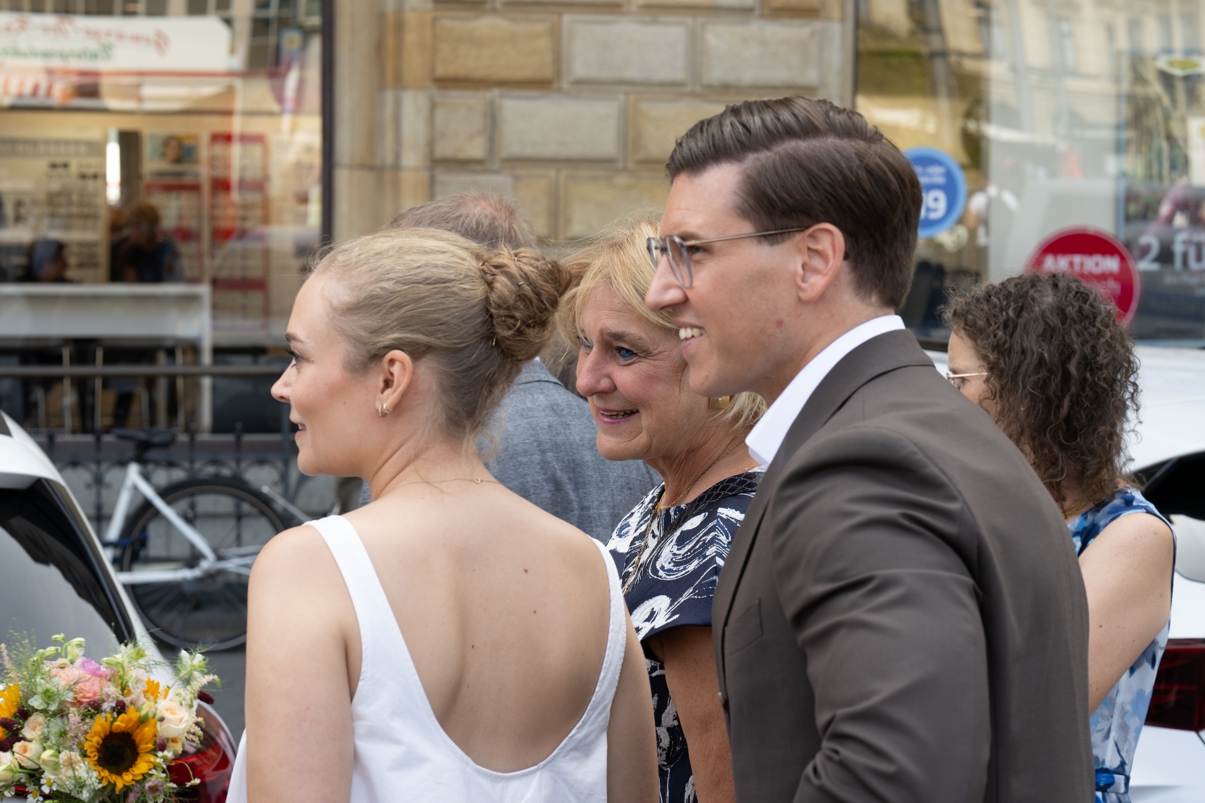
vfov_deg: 14.4
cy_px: 367
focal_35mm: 95
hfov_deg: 21.5
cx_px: 591
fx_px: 3180
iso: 250
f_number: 8
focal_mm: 85
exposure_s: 1/125
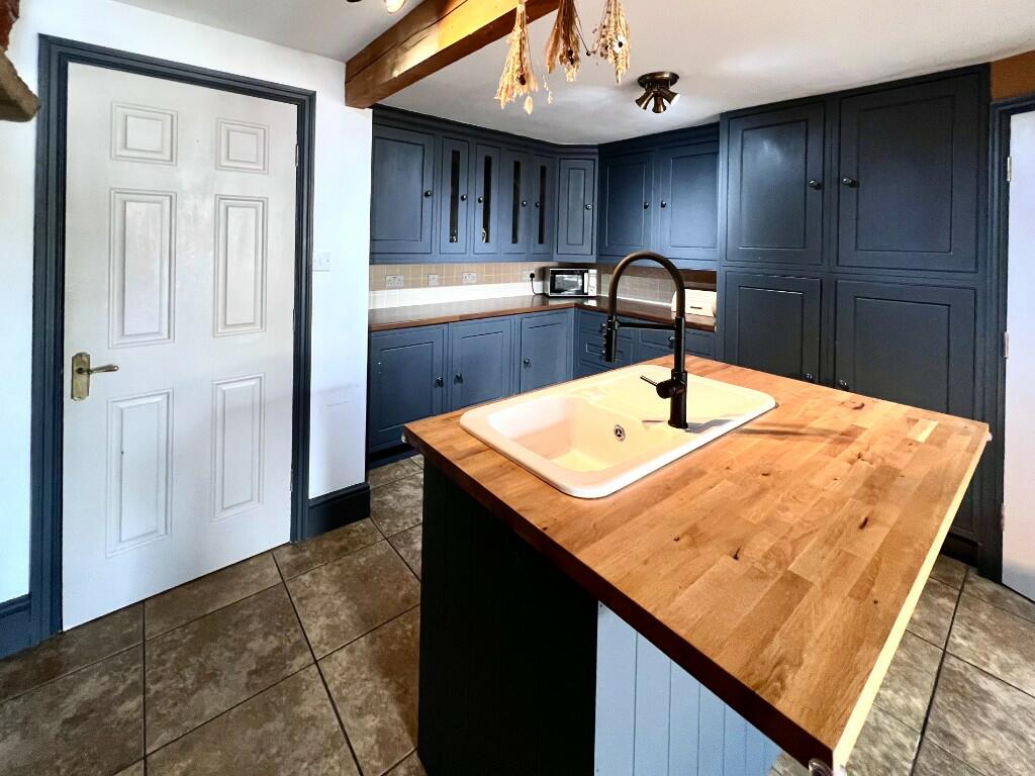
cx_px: 518
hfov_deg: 106.2
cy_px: 388
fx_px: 389
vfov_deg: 89.9
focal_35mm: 13
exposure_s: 1/50
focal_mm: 1.57
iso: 250
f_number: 1.8
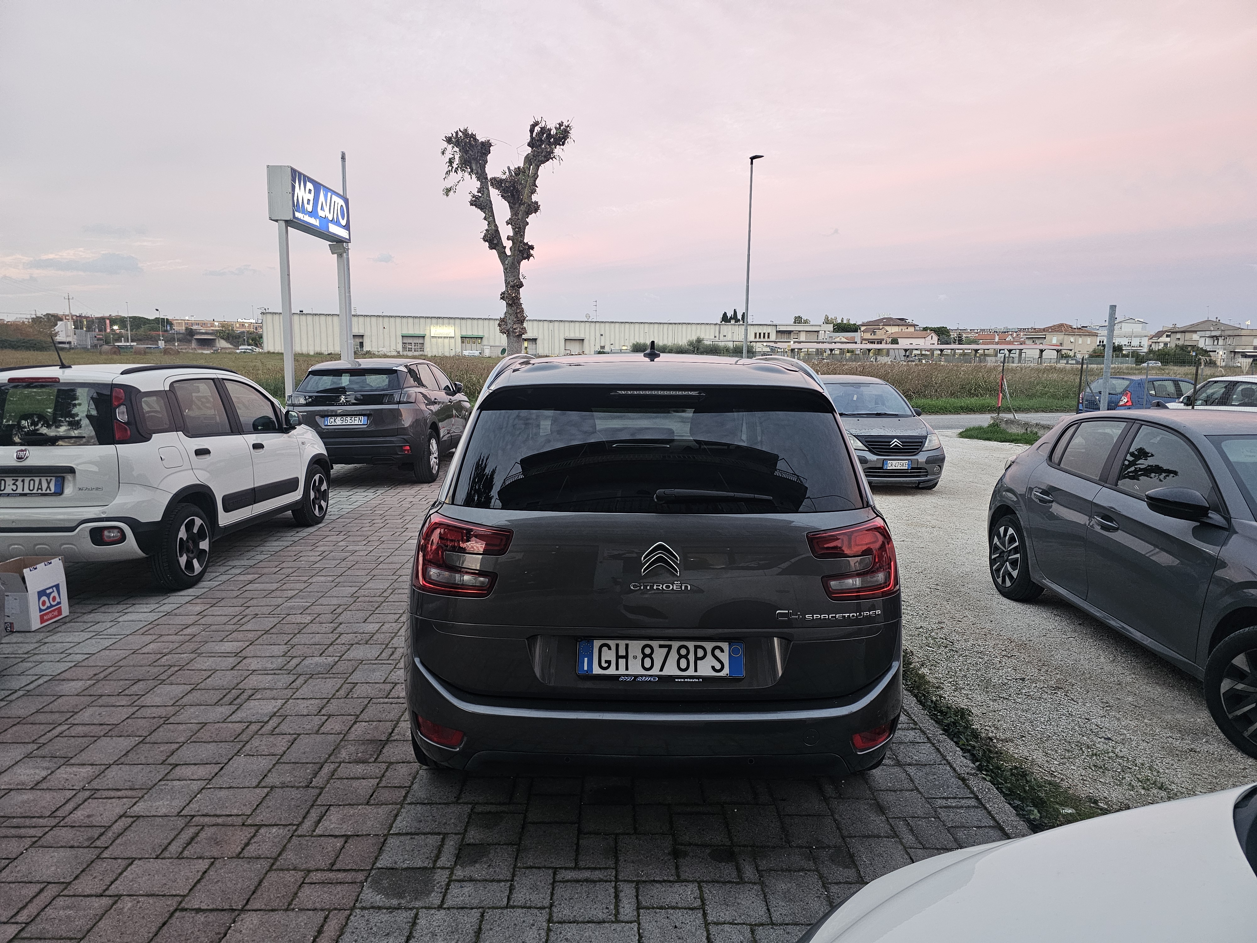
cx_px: 628
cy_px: 472
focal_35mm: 23
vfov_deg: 58.9
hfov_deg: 73.9
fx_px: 835
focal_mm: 6.3
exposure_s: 1/100
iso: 400
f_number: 1.7
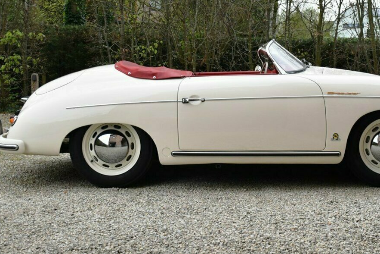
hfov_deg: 37.3
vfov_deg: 25.5
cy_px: 103
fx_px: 559
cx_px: 238
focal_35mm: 53
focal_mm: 26
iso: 400
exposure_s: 1/250
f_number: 5
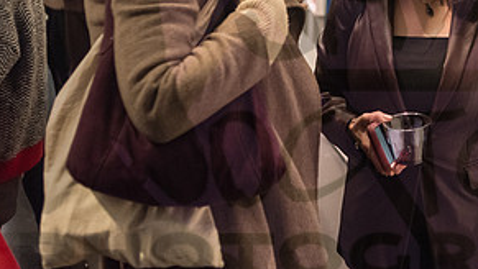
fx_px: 926
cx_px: 388
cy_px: -24
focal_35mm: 73
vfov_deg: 16.1
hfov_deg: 28.3
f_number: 2.2
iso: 3200
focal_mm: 35
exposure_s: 1/640
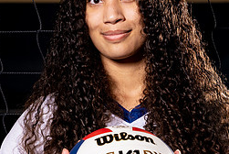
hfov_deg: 10.4
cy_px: 139
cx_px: 93
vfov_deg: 7.0
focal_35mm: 197
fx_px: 1255
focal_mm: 65
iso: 250
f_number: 5.6
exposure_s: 1/125
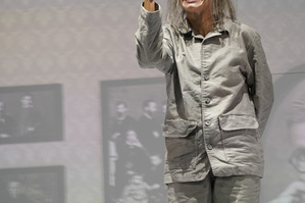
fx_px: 2557
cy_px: 79
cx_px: 198
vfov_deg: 4.5
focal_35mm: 302
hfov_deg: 6.8
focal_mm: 200
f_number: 5.6
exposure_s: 1/125
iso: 1000
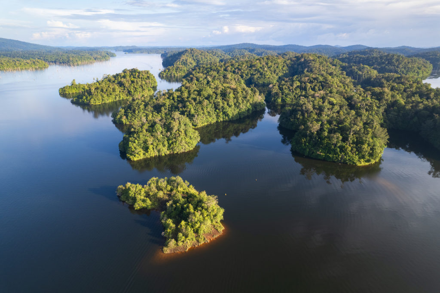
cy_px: 146
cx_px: 220
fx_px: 269
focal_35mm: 22
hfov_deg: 78.6
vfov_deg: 57.2
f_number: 2.8
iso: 100
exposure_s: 1/30
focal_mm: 8.4
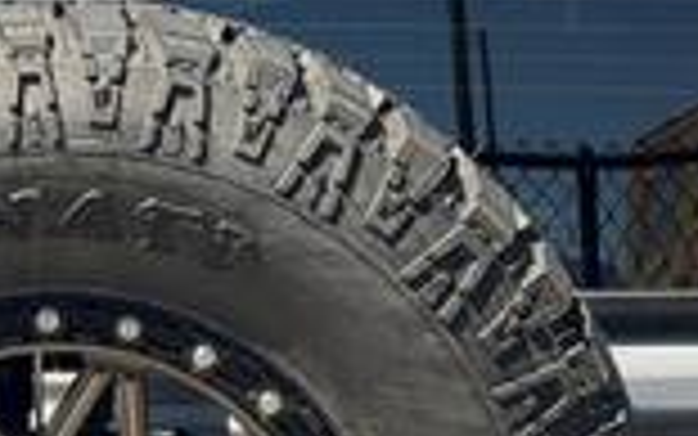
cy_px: 517
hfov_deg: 9.9
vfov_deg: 6.2
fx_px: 3996
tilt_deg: -9.6
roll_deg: +0.1
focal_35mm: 210
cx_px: 18
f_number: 1.78
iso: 100
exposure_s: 1/865
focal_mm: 6.76
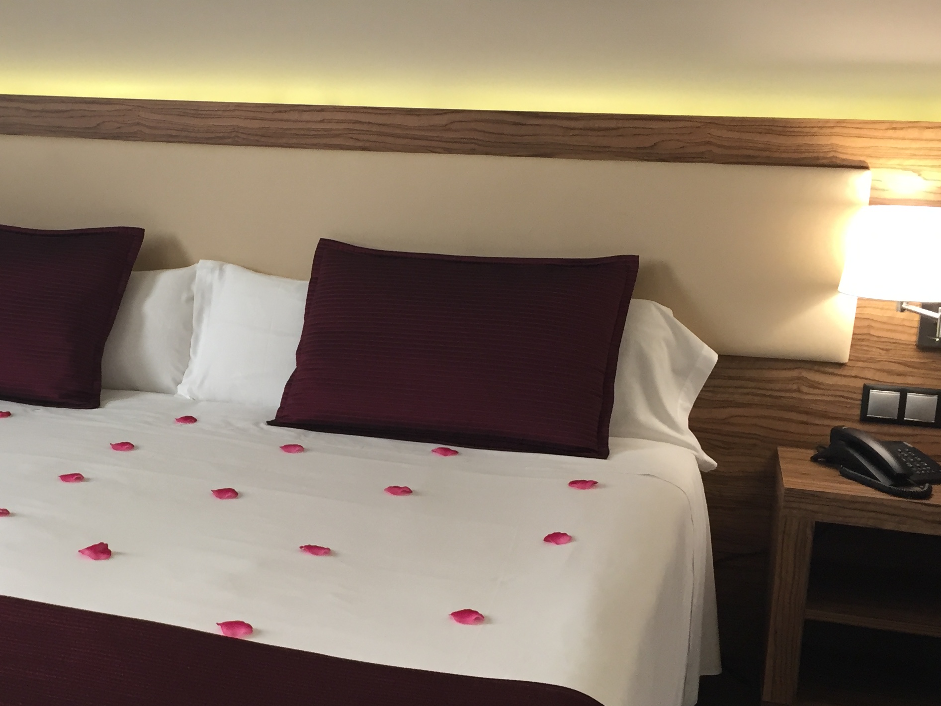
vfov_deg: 29.1
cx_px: 239
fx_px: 1359
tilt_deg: -10.5
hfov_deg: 37.3
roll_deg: -2.2
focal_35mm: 50
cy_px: 399
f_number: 2.2
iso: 100
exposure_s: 1/33
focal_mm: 4.15
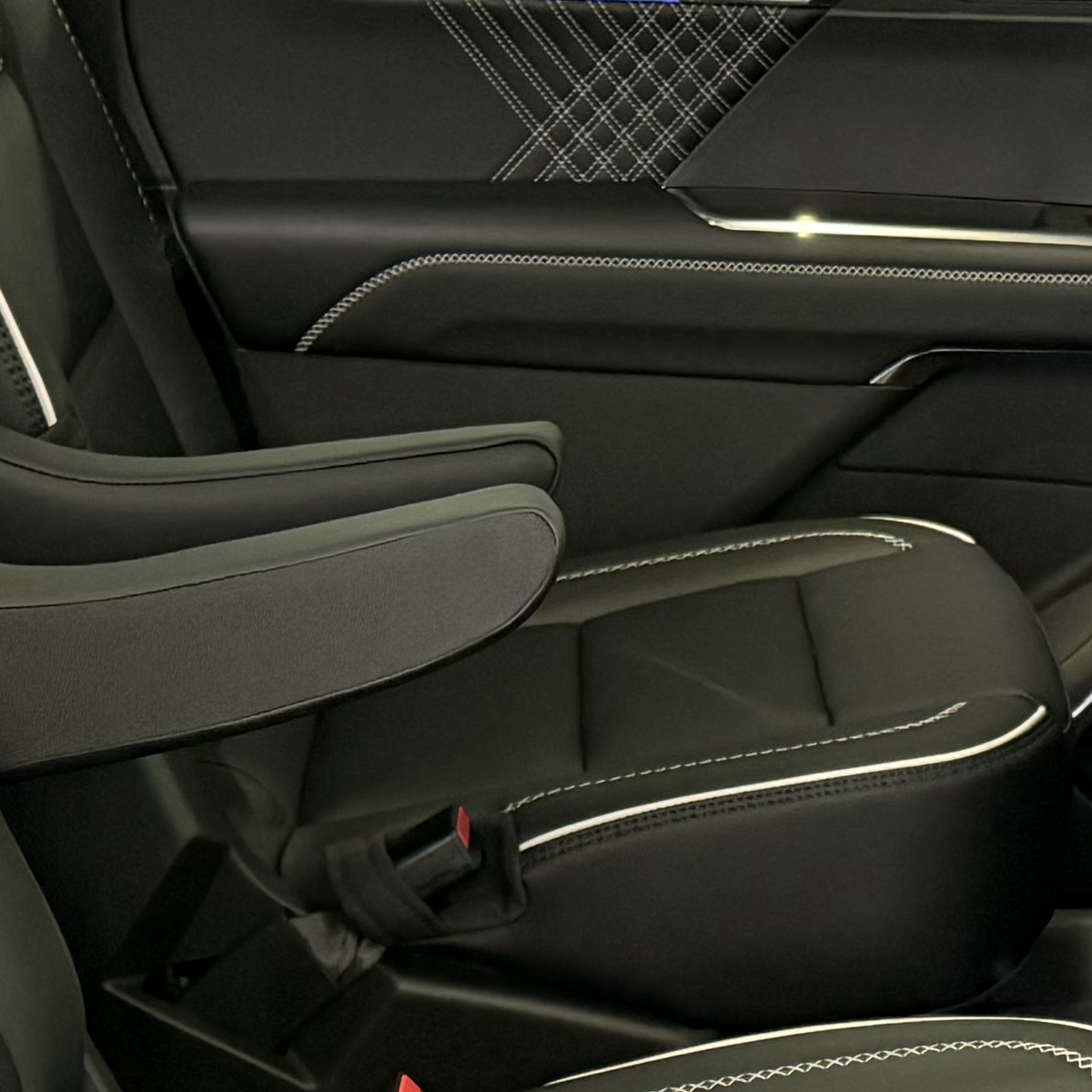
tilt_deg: -18.6
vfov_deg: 17.2
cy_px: 790
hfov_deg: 17.1
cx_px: 809
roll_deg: -0.2
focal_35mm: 101
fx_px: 3605
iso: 800
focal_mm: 6.76
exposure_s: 1/40
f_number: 1.78
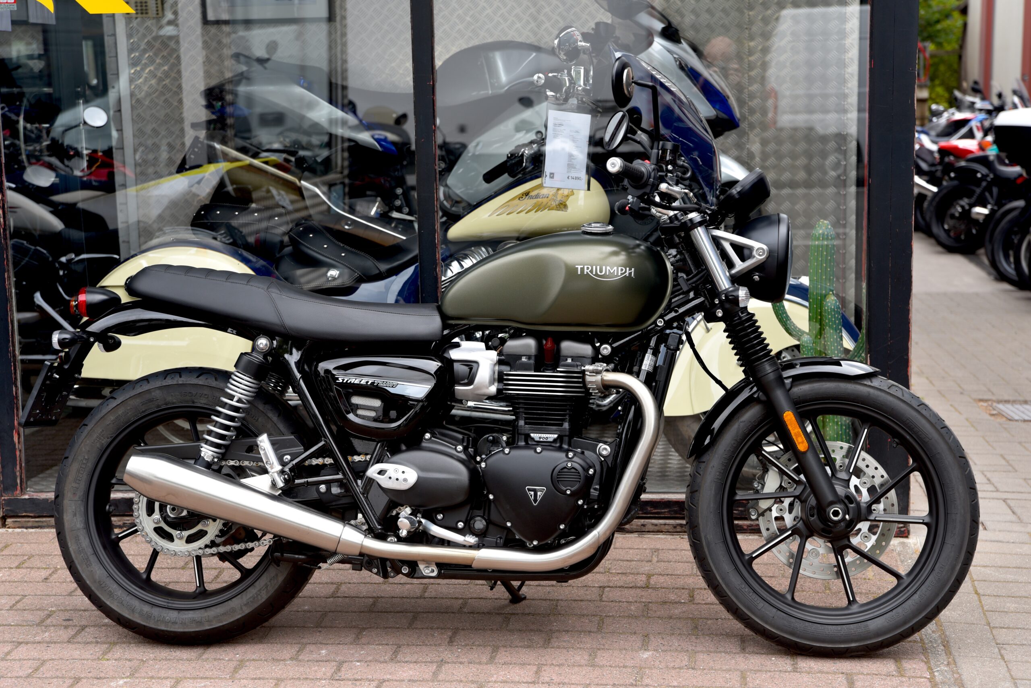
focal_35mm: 62
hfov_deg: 32.4
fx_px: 1776
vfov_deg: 21.9
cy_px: 344
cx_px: 516
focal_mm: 62
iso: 100
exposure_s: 1/100
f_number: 5
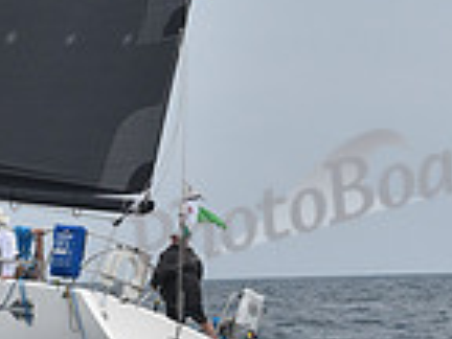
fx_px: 3539
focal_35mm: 271
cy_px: -242
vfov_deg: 5.4
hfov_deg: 7.3
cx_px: -33
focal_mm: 70
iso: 250
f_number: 11
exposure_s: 1/800
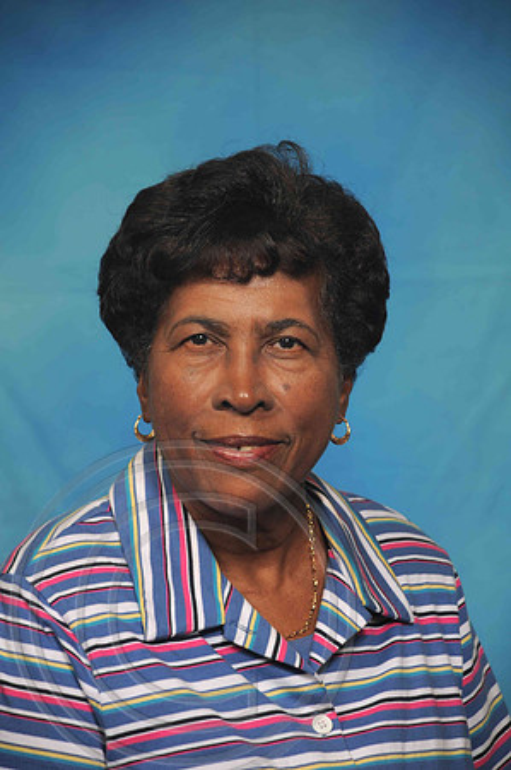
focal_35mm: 188
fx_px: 4001
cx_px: 256
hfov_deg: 7.3
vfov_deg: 11.0
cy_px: 385
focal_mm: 125
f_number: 5.6
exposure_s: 1/60
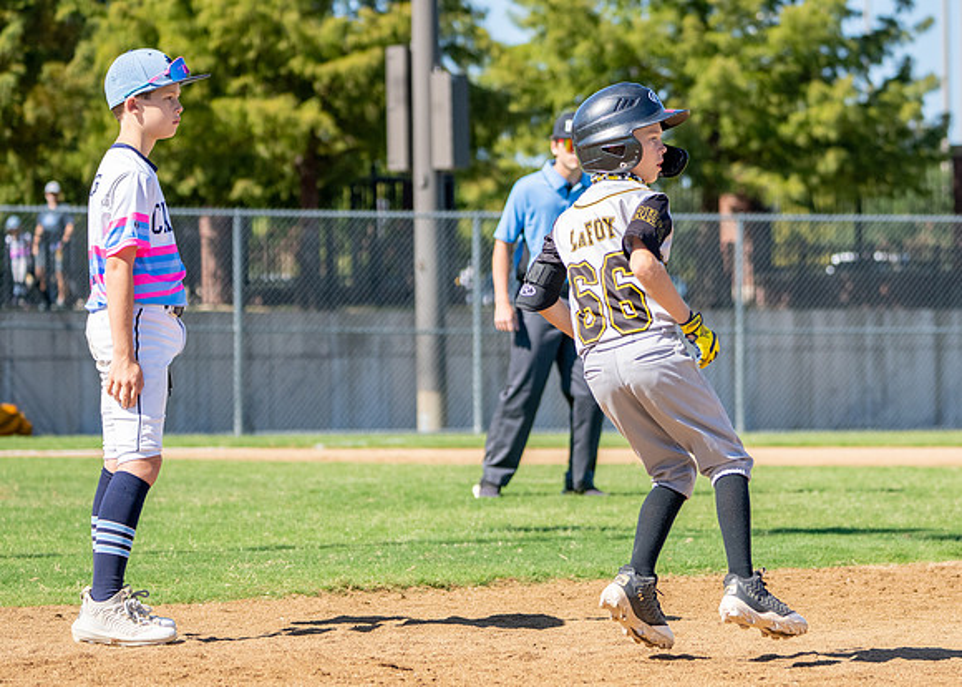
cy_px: 385
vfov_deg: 7.2
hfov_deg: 10.1
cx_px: 636
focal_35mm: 199
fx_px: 5425
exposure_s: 1/4000
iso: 1000
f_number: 5
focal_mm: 137
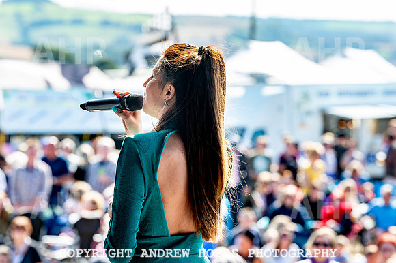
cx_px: 179
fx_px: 2066
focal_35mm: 188
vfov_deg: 7.3
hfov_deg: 10.9
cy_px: 115
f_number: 5.6
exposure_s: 1/640
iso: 640
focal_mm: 155
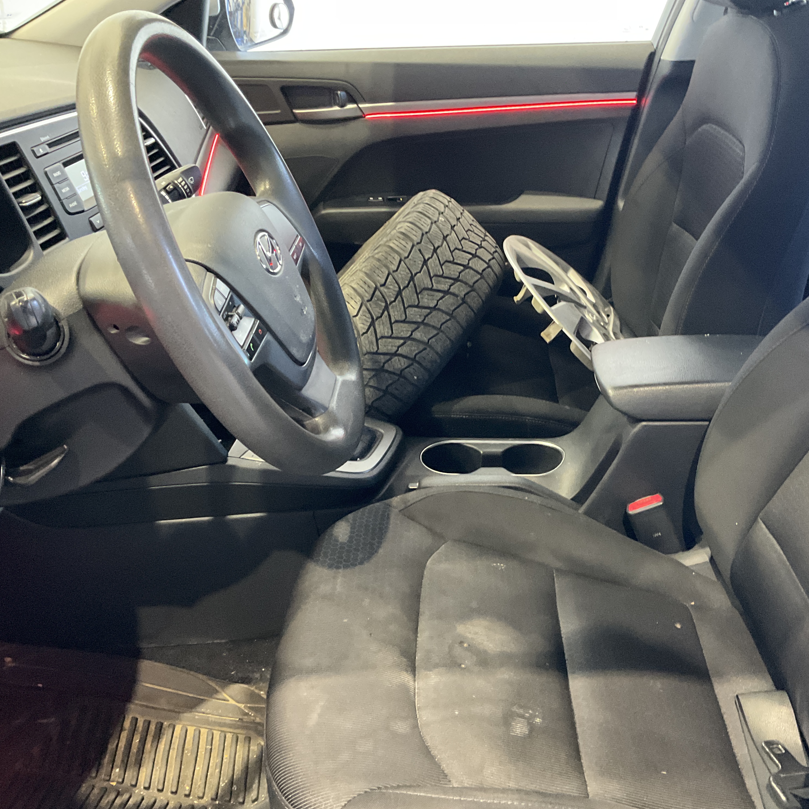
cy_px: 413
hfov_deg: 46.9
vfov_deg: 47.2
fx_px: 925
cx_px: 497
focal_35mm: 35
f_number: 1.8
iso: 400
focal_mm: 3
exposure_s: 1/30
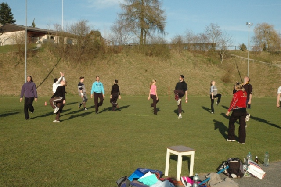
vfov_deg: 26.5
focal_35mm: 51
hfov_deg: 38.9
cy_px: 94
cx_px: 140
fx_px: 398
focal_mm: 34
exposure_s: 1/800
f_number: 14
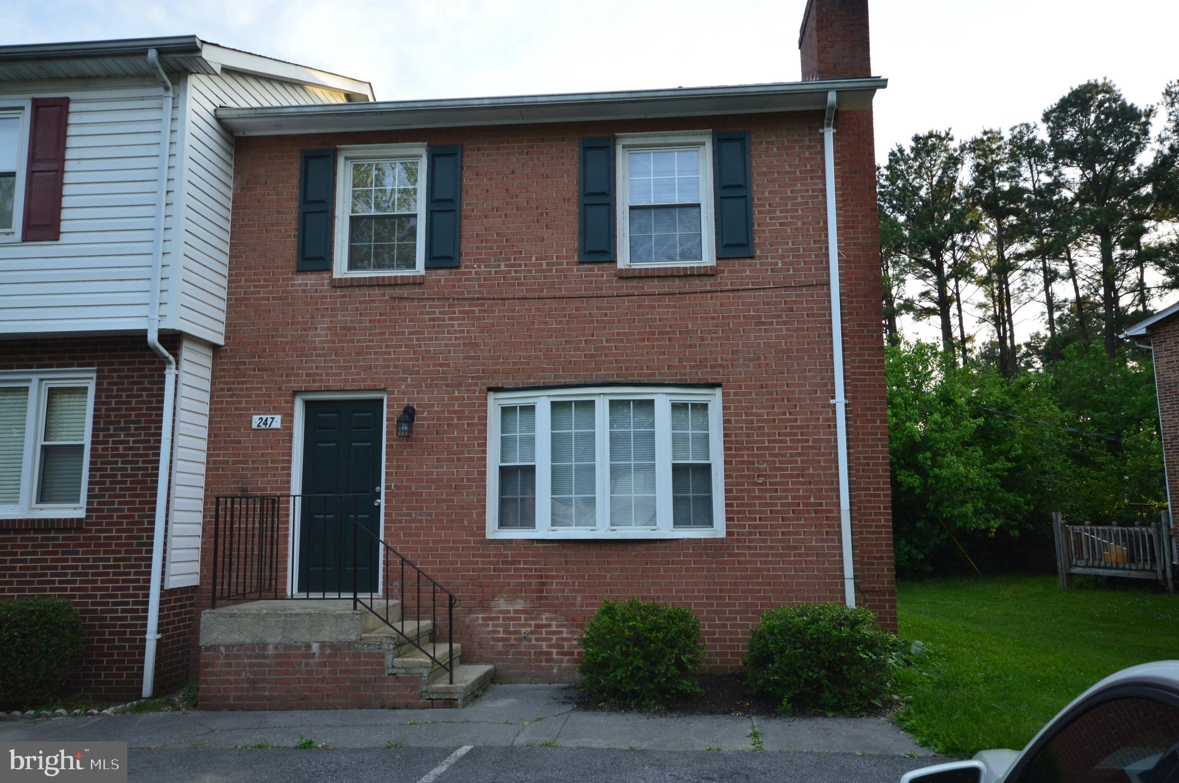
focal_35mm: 28
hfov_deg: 64.6
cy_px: 392
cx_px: 590
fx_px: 932
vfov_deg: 45.6
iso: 400
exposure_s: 1/100
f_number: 9
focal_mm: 19
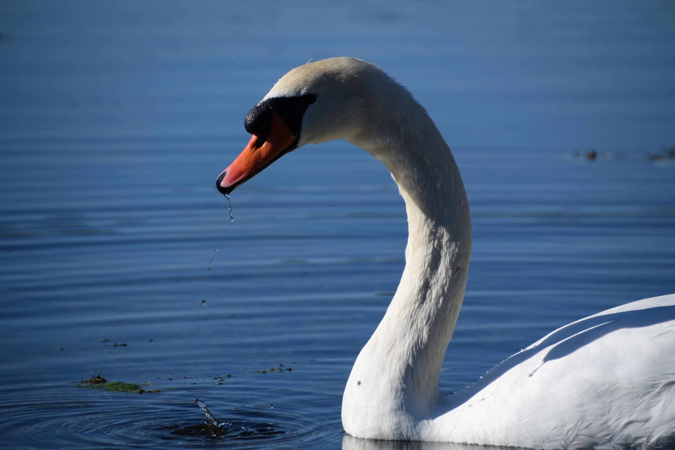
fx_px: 7030
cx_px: 338
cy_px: 225
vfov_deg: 3.7
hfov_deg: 5.5
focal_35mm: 375
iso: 100
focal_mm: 250
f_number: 6.3
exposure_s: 1/640
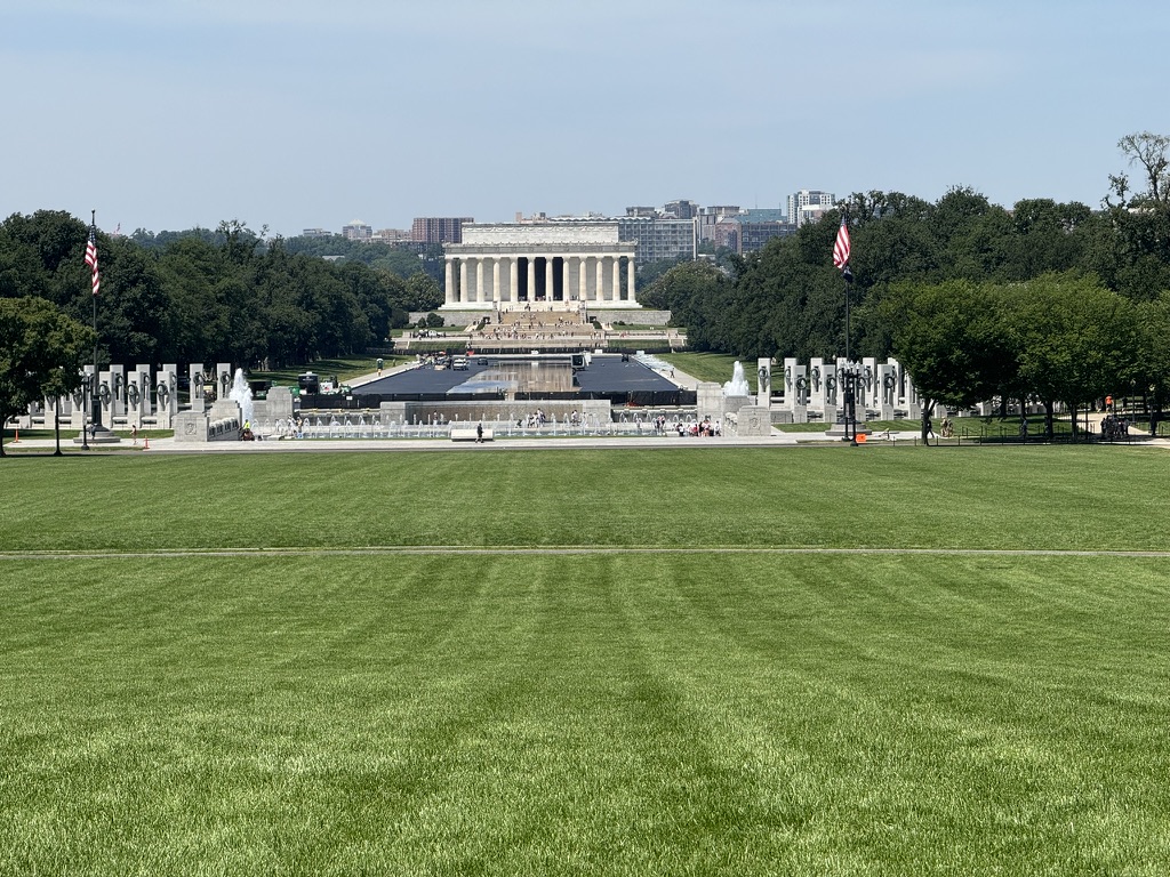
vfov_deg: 12.3
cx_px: 585
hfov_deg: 16.4
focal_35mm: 120
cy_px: 438
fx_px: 4056
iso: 50
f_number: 2.8
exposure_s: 1/1422
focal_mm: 15.66
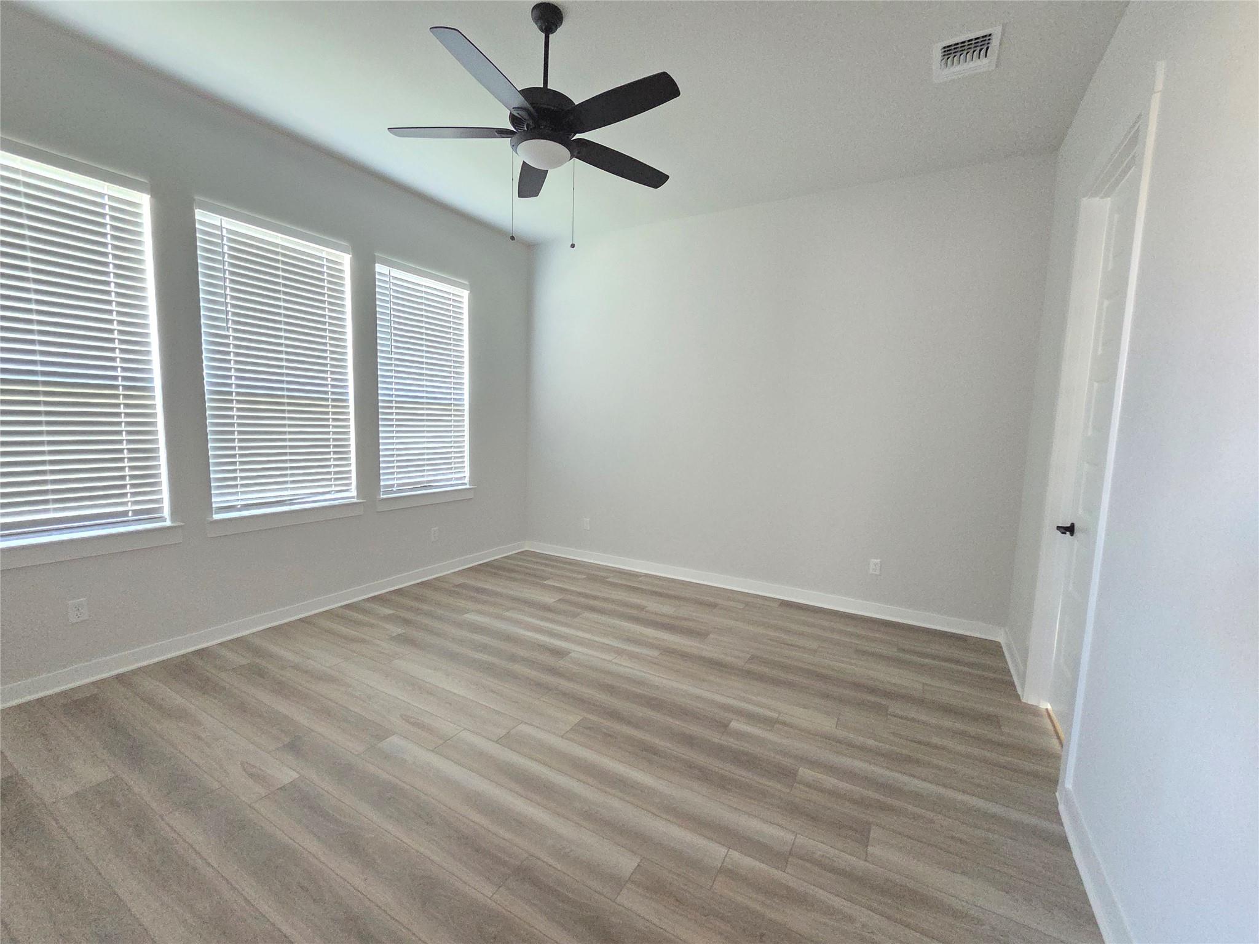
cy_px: 472
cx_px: 630
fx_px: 473
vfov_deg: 89.9
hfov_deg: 106.2
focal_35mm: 13
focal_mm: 2.2
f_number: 2.2
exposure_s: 1/40
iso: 1600
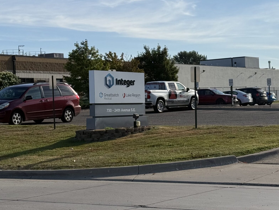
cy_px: 94
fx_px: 629
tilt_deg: +1.8
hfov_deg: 25.0
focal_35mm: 78
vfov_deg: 18.9
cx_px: 171
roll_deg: +0.5
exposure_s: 1/6024
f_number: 1.78
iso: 64
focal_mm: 6.76
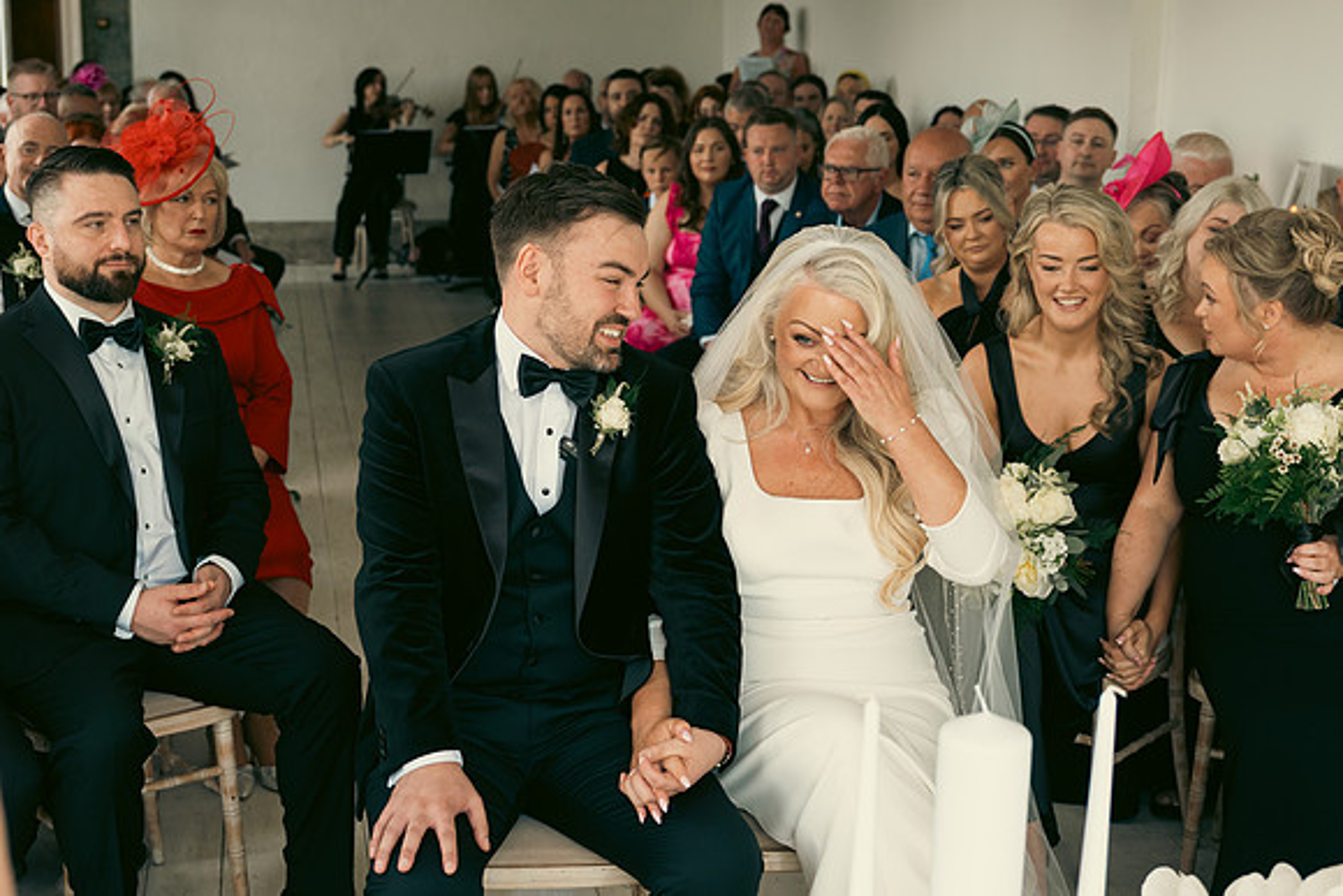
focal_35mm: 54
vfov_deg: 25.1
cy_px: 448
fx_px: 2015
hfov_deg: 36.9
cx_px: 672
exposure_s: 1/160
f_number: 3.5
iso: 320
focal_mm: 36
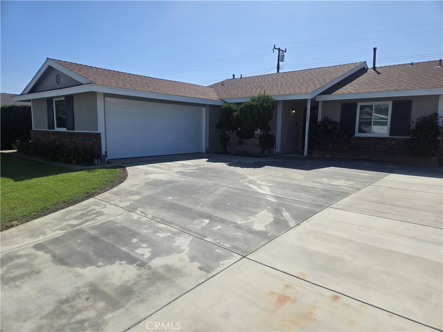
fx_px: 294
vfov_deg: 58.9
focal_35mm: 23
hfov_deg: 73.9
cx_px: 222
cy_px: 166
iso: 25
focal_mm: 5.4
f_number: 1.8
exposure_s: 1/3134
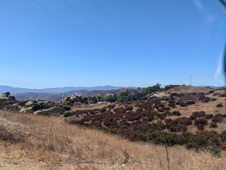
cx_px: 105
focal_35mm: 26
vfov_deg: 53.1
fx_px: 170
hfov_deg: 67.2
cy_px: 86
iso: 46
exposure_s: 1/2410
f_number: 1.85
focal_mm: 6.81
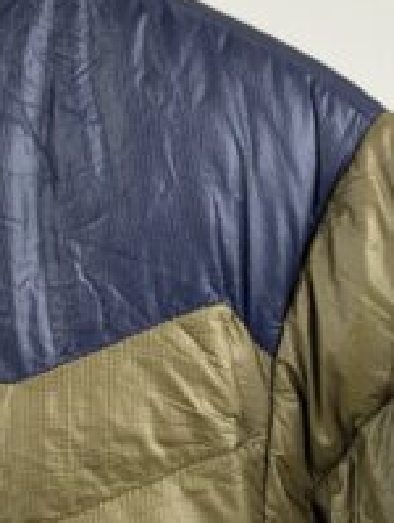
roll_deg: -4.0
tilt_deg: -5.8
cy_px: 393
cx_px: 37
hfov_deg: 10.6
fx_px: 2103
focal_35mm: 139
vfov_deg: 14.1
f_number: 2
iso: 64
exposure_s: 1/100
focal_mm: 6
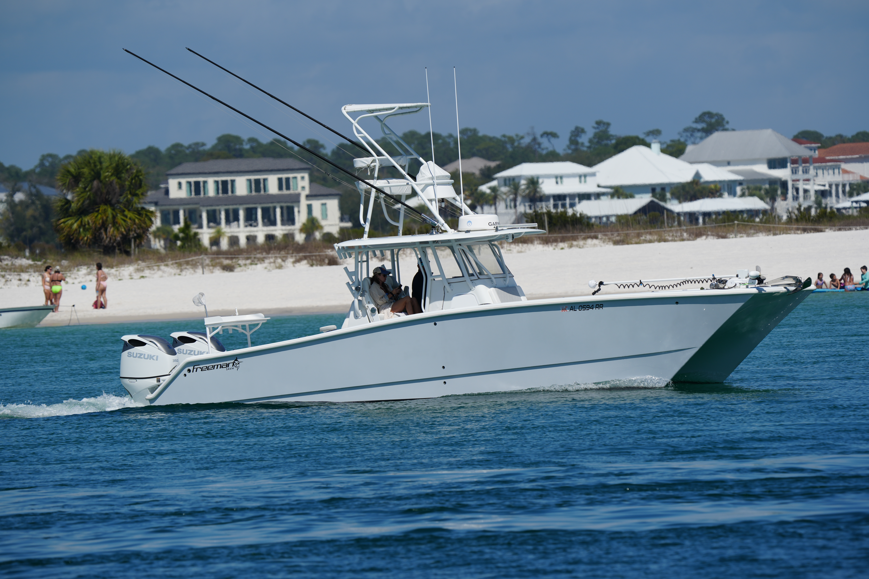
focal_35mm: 415
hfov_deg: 5.0
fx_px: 10017
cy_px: 290
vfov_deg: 3.3
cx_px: 434
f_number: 8
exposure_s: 1/640
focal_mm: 415
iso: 100
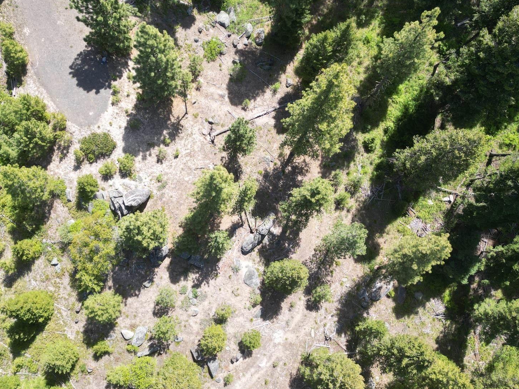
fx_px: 510
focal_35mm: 34
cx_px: 223
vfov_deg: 41.8
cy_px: 181
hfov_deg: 53.8
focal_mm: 6.72
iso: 120
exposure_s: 1/1000
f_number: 1.7
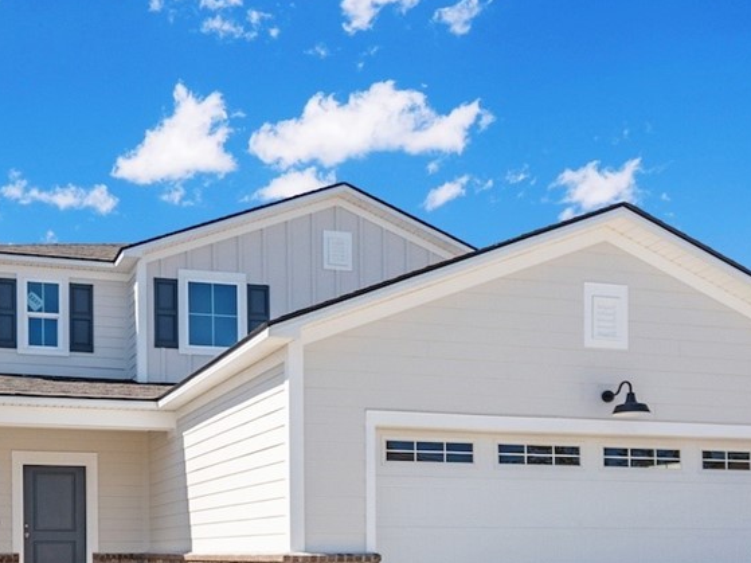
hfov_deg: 63.5
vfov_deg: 47.0
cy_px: 451
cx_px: 379
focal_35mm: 28
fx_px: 607
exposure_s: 1/4000
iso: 500
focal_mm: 10
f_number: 4.5
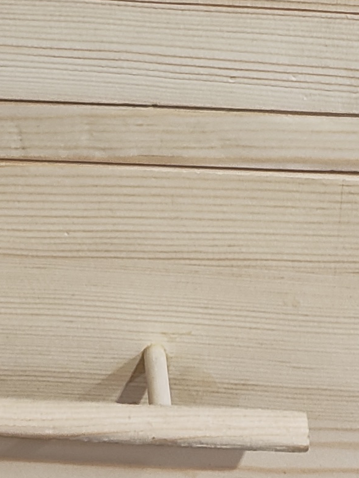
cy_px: -465
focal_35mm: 126
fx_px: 1742
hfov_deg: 11.5
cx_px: -61
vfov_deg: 13.5
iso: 387
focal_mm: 5.56
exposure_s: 1/50
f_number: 1.88
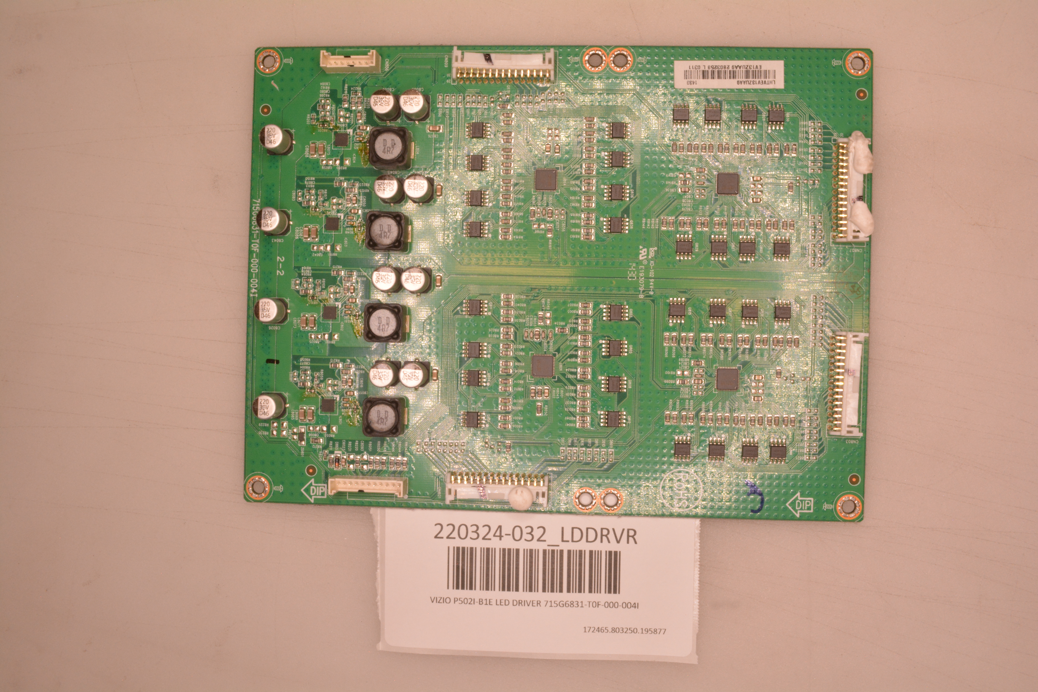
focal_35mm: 34
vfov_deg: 38.4
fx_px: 995
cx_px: 519
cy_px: 346
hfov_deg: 55.1
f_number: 25
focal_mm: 23
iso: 800
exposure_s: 1/80
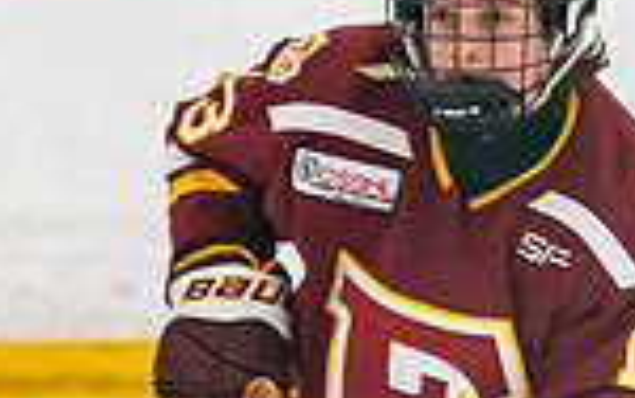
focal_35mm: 672
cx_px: 519
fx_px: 11638
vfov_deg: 2.0
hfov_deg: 3.1
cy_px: 514
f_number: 2.8
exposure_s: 1/640
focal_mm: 90
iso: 1600
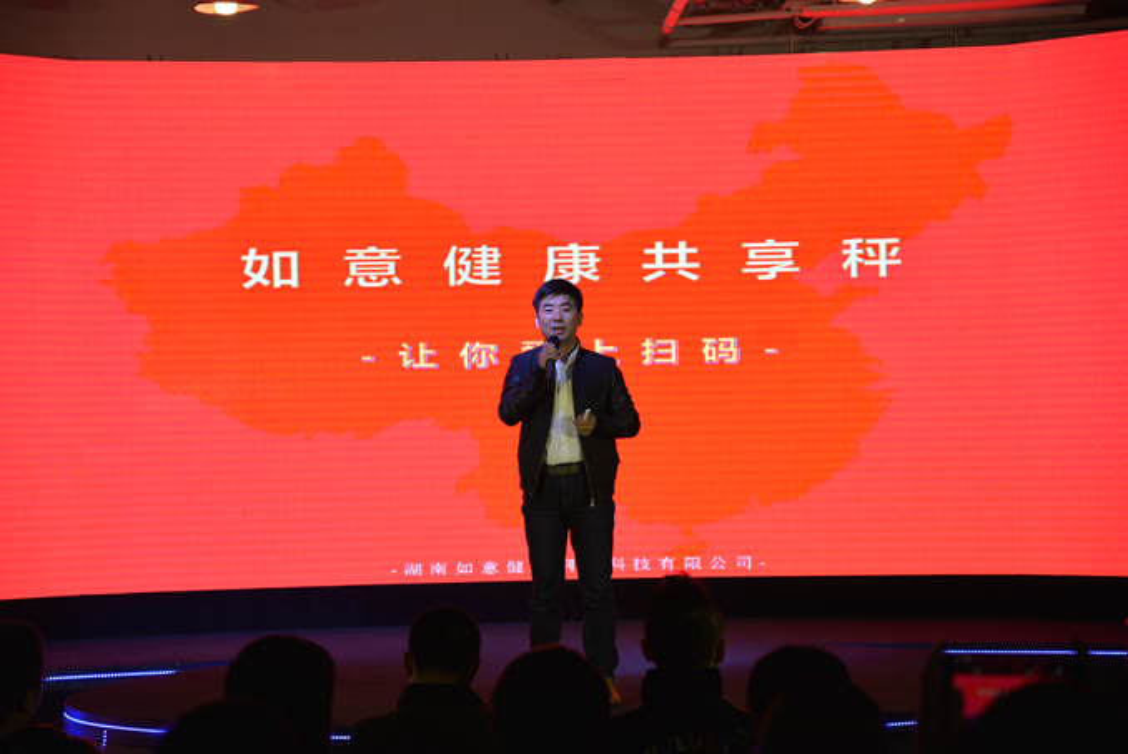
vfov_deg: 16.1
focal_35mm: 85
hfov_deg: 23.9
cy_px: 377
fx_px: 2665
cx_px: 564
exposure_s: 1/125
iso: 250
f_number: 4.5
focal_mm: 85
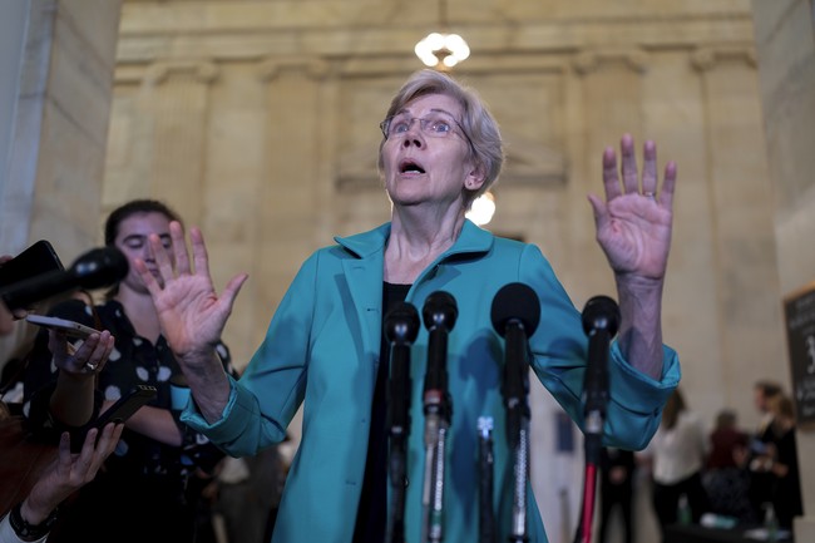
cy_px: 272
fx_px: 792
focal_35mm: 35
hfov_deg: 54.4
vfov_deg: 37.8
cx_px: 408
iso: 640
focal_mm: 35
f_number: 1.4
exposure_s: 1/400
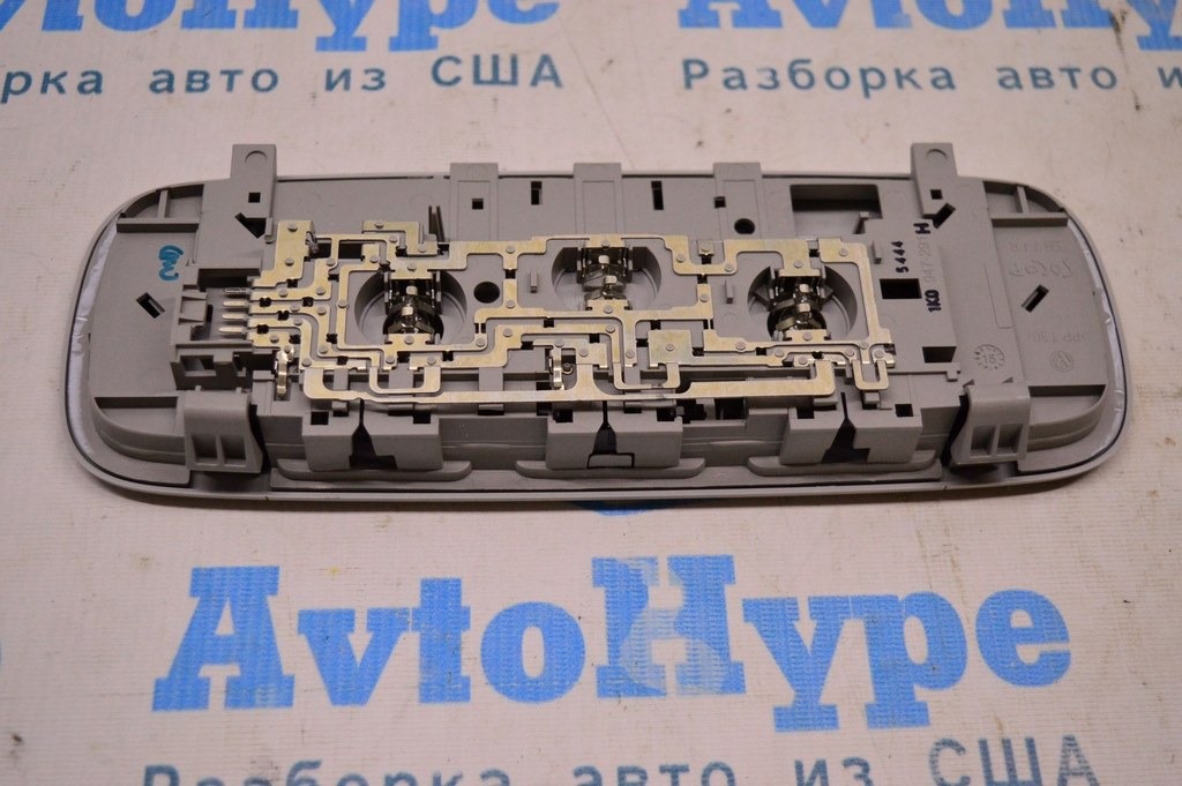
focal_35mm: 45
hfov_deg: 43.6
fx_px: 1476
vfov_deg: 29.8
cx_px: 591
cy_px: 393
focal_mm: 30
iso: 1600
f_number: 4.2
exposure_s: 1/400
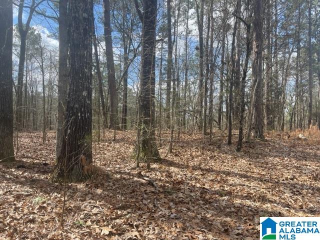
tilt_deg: +1.3
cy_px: 120
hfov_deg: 67.3
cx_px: 160
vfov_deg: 53.1
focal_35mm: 26
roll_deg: -0.9
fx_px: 240
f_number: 1.6
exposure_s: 1/1225
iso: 32
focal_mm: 5.1
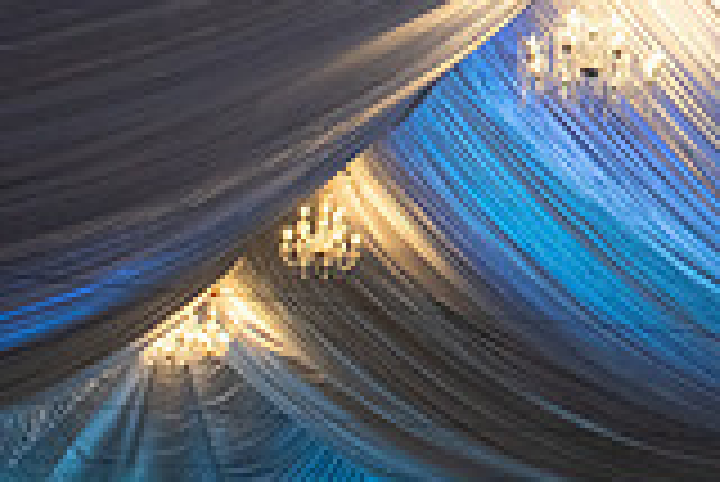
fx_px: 1742
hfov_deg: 21.8
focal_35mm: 87
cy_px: -178
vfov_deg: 14.9
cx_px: 837
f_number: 7.1
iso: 1600
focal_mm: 24
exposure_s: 1/125
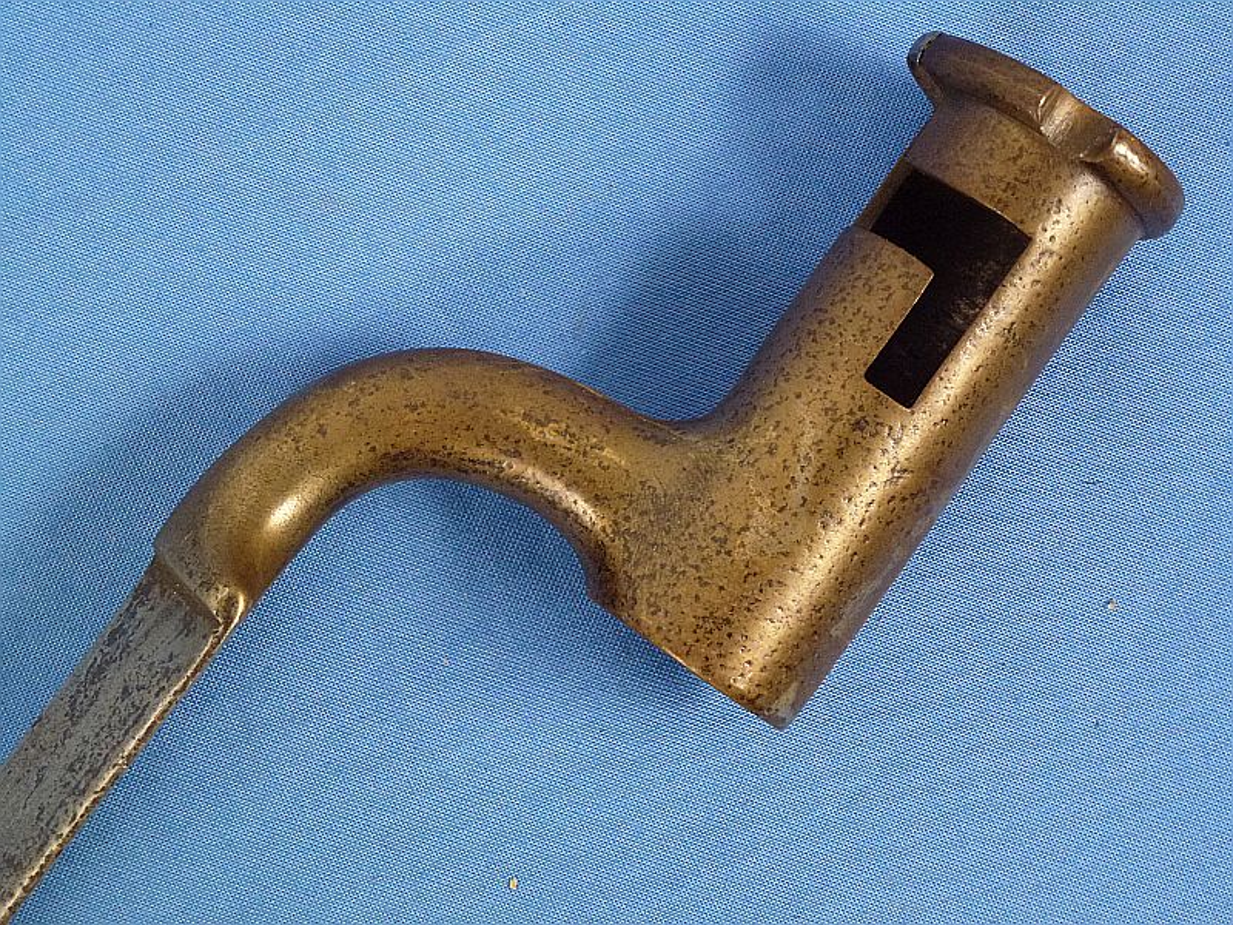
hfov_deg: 25.7
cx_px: 616
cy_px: 462
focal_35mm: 76
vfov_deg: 19.4
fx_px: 2707
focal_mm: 13.6
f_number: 4.7
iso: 400
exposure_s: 1/80
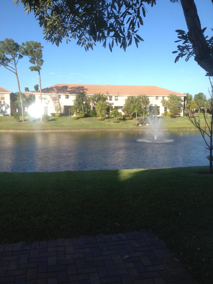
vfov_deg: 52.6
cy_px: 142
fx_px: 287
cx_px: 106
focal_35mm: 35
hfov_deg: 40.7
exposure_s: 1/1062
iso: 80
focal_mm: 4.28
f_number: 2.4
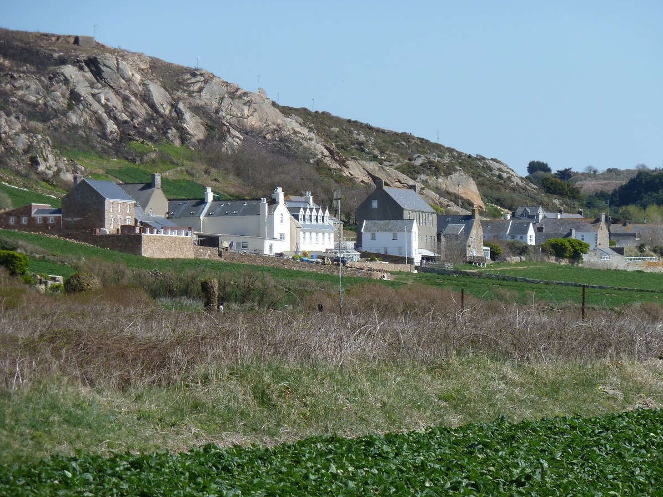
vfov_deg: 7.5
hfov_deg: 10.0
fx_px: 3772
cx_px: 332
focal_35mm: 197
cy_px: 248
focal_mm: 32.1
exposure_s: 1/400
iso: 80
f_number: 5
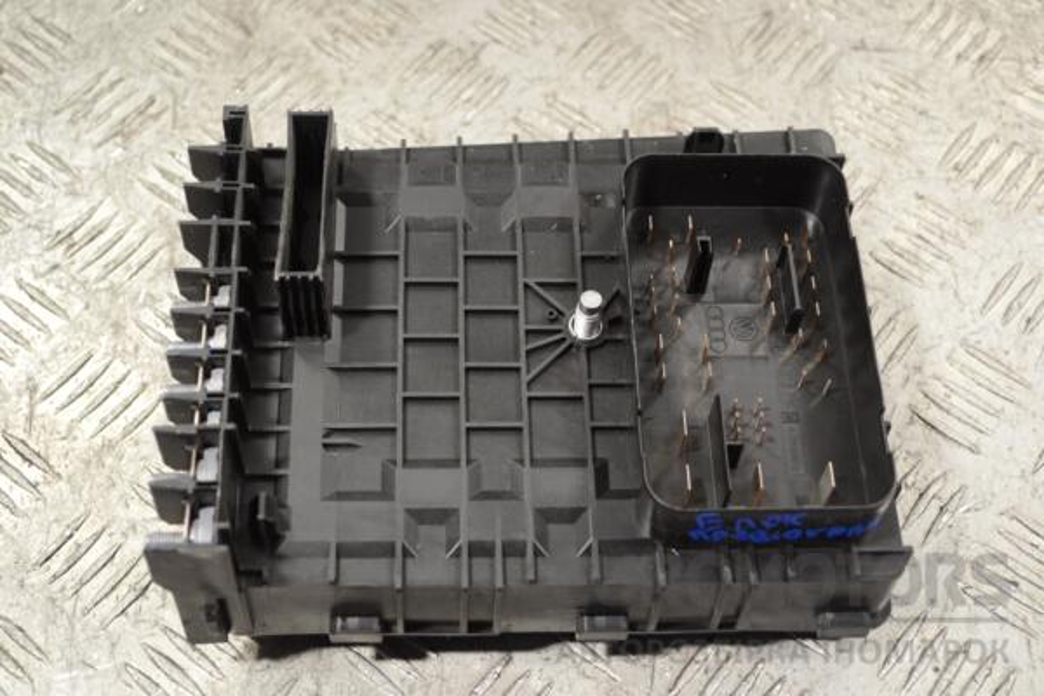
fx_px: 1566
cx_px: 522
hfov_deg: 36.9
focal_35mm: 54
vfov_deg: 25.1
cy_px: 348
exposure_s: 1/30
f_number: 5
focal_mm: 36
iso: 280
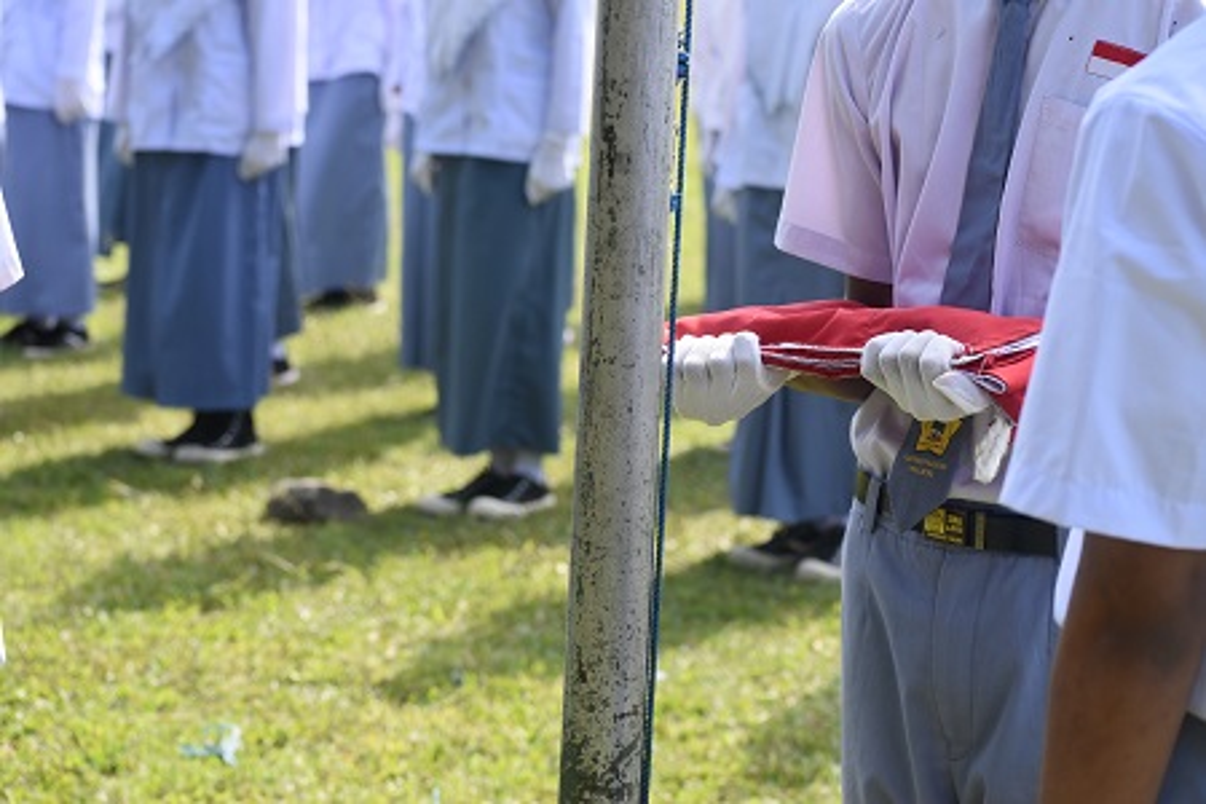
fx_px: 4120
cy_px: 402
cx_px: 603
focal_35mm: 123
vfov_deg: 11.1
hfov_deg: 16.7
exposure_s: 1/500
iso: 400
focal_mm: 82
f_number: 5.6
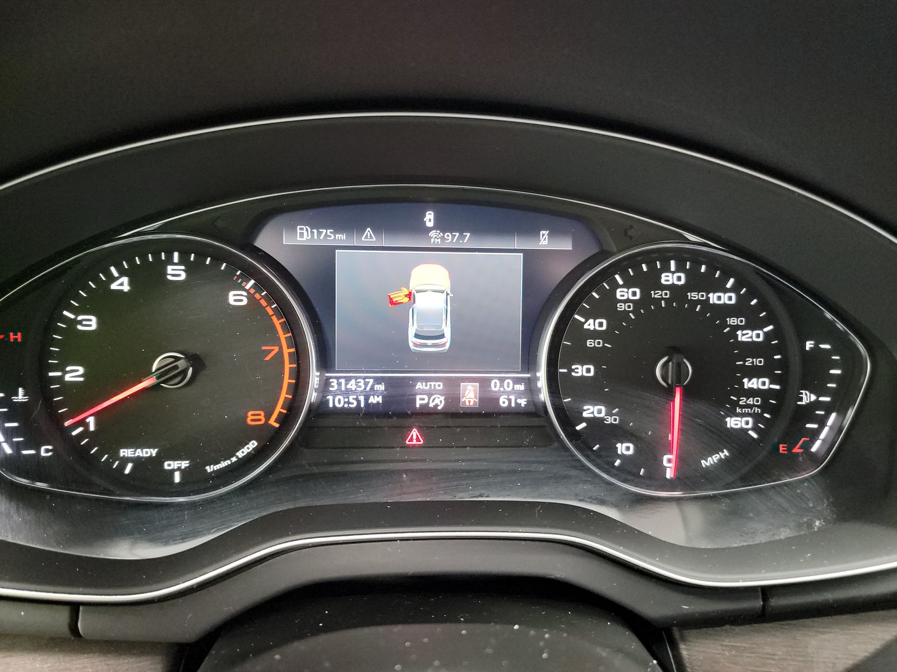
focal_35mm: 24
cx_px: 448
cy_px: 336
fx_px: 622
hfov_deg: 71.6
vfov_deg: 56.8
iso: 2243
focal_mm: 6.7
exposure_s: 1/59
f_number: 1.8
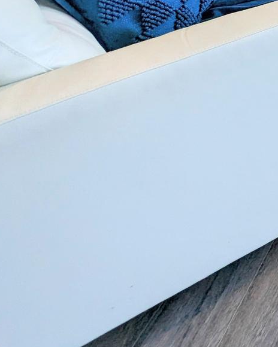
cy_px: -39
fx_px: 566
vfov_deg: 30.4
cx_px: 546
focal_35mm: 55
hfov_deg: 18.6
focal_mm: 2.35
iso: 49
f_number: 2.2
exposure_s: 1/297
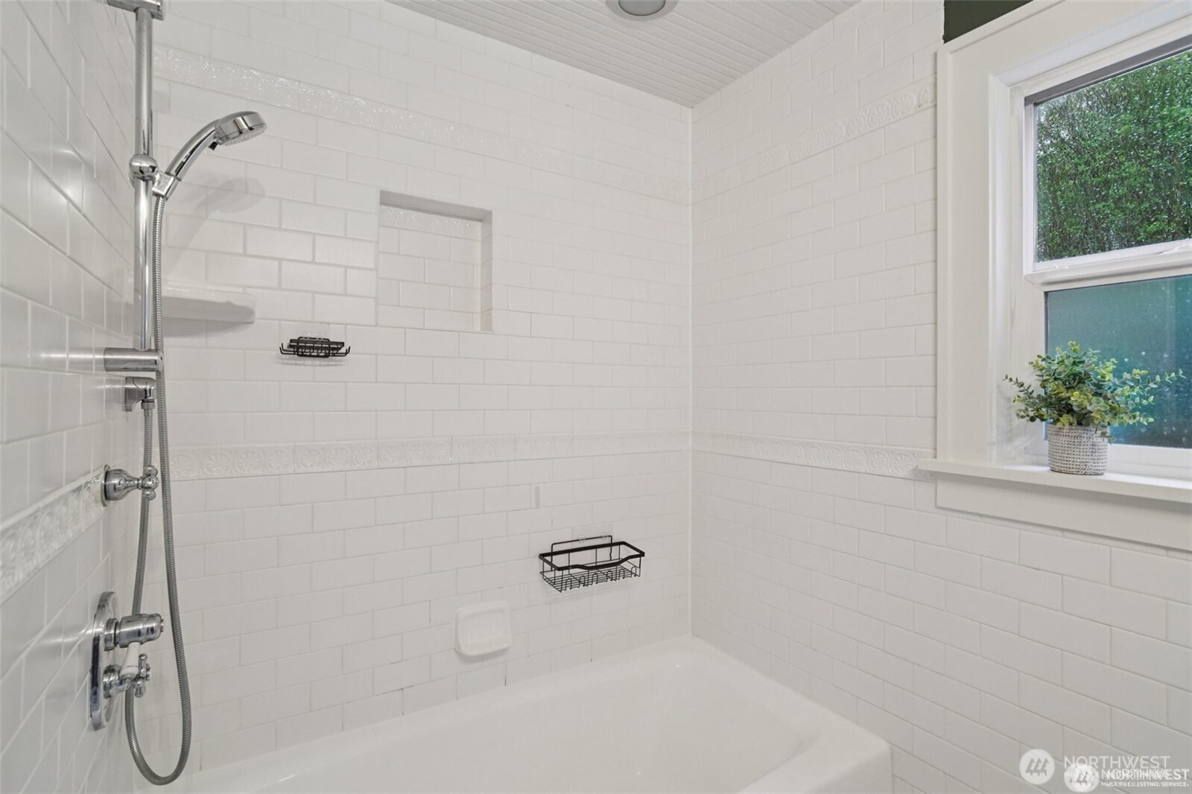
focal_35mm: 16
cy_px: 397
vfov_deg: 73.7
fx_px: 530
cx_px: 596
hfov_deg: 96.7
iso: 1600
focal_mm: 16
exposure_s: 1/30
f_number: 8
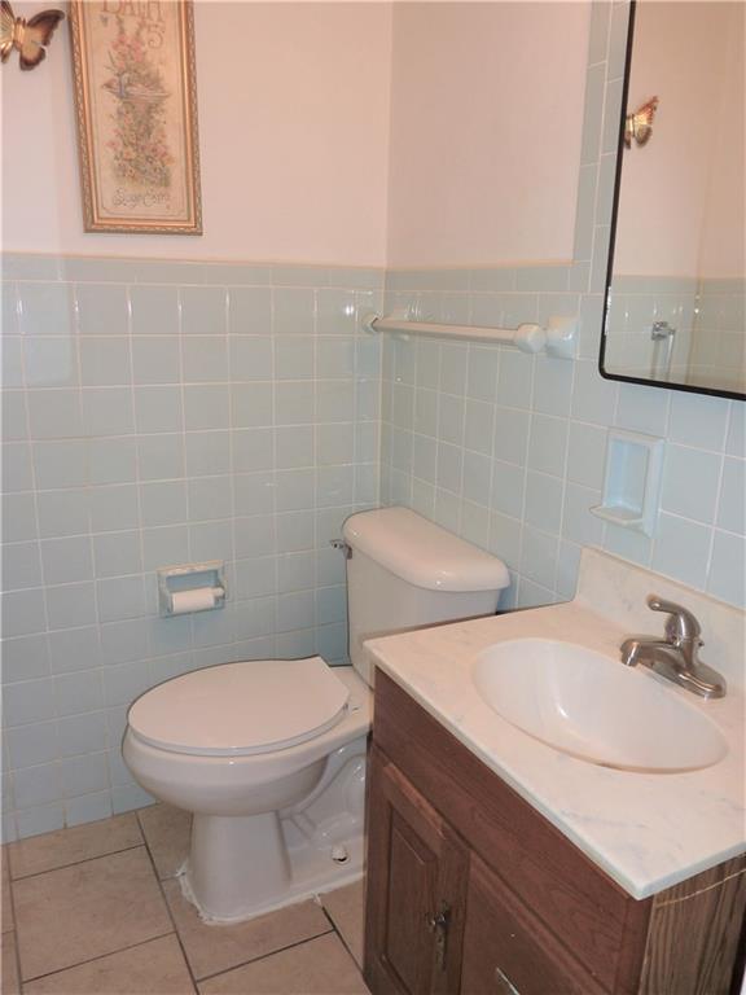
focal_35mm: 27
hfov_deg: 51.4
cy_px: 498
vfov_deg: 65.3
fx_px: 776
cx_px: 373
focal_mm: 4.4
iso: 100
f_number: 3.3
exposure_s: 1/30
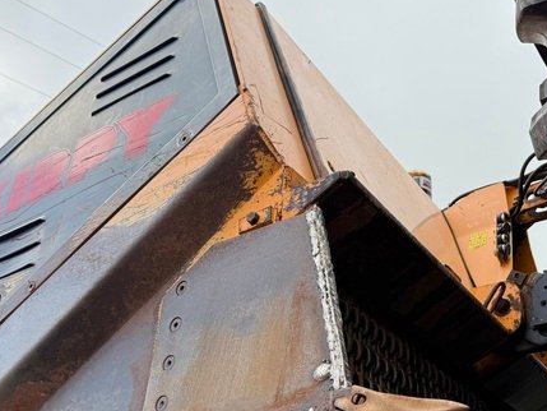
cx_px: 325
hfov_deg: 44.6
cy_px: 321
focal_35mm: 42
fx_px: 664
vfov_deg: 33.5
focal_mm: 6.76
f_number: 1.78
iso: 80
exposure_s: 1/1727
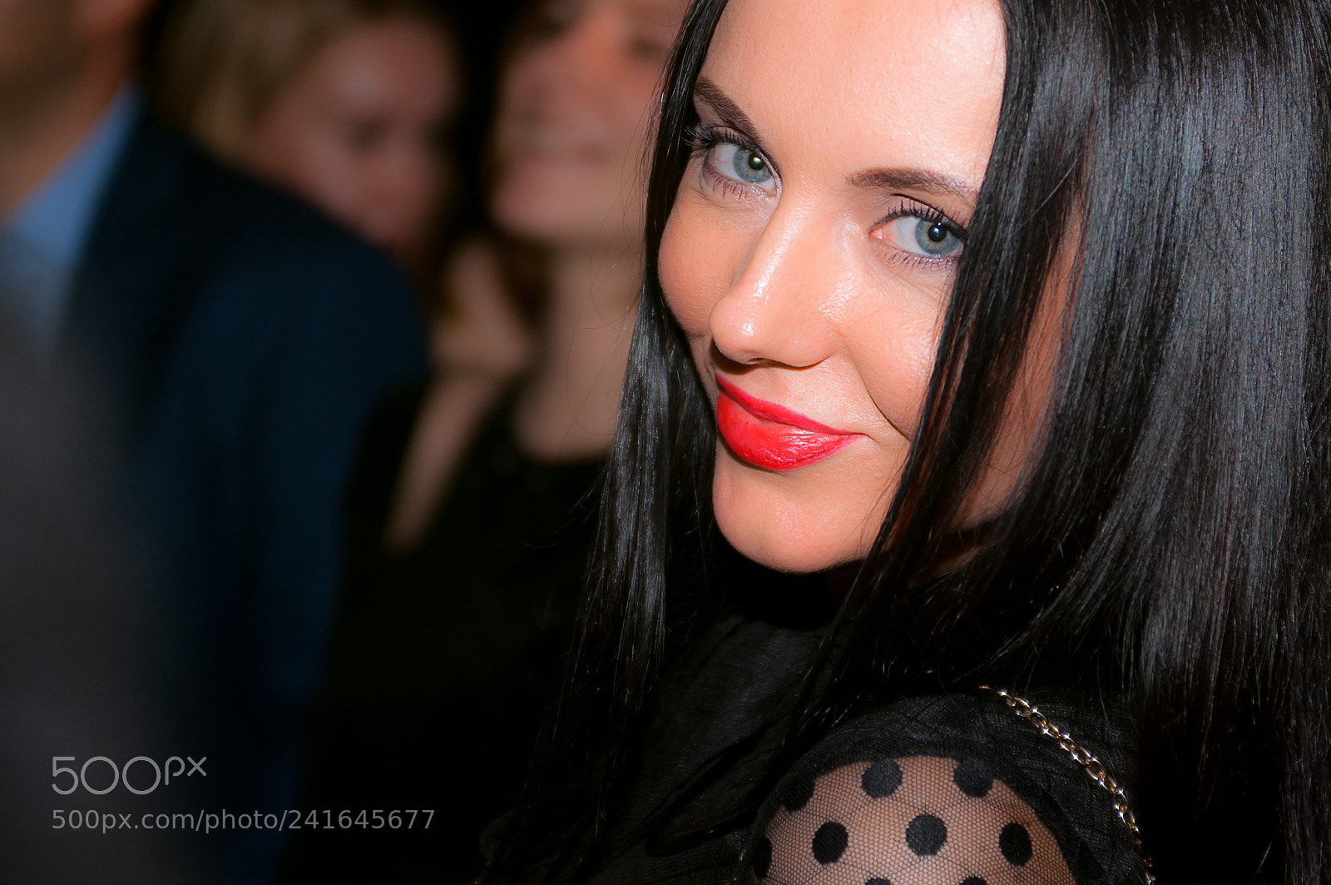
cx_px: 666
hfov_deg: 16.1
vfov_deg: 10.7
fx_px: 4709
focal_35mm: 128
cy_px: 442
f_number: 4.5
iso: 500
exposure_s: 1/80
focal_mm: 85
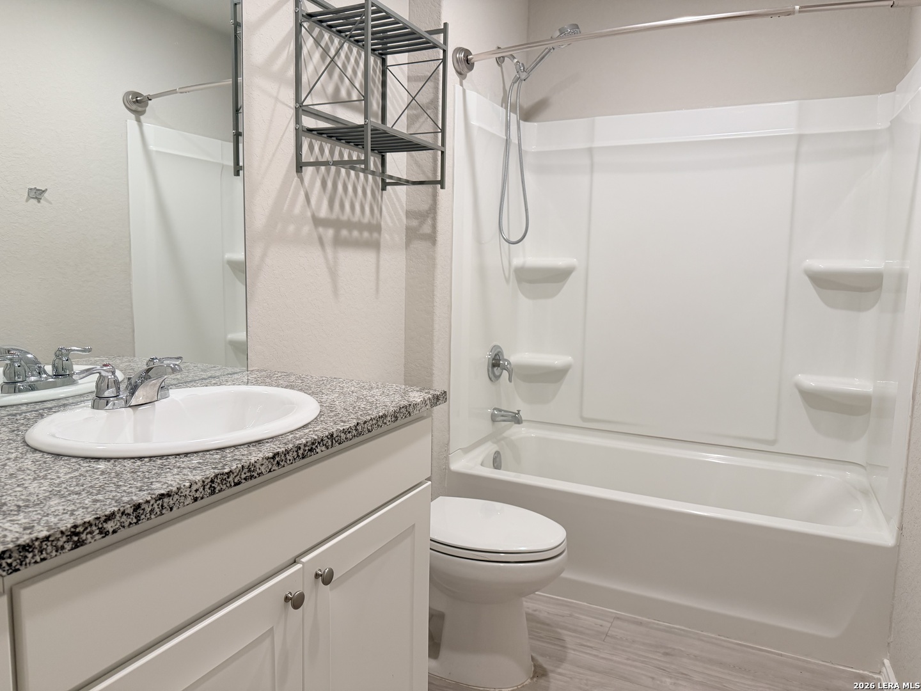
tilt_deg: -7.2
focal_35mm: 24
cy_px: 346
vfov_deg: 56.8
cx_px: 460
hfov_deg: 71.6
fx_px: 639
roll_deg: -1.5
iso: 160
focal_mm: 6.76
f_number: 1.78
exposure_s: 1/120
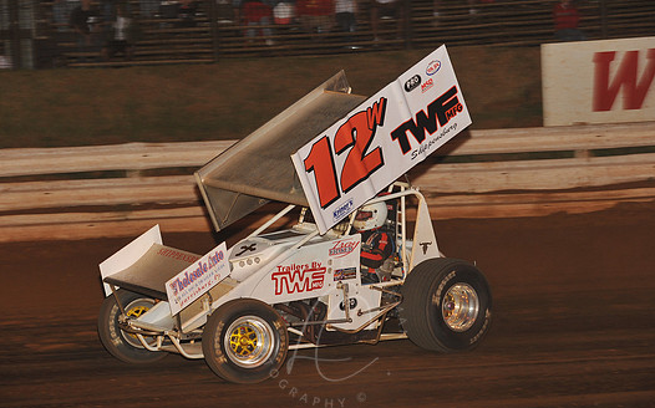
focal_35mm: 163
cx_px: 331
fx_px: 2908
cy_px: 218
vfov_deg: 8.0
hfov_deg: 12.9
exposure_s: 1/320
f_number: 6.3
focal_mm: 145
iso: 800
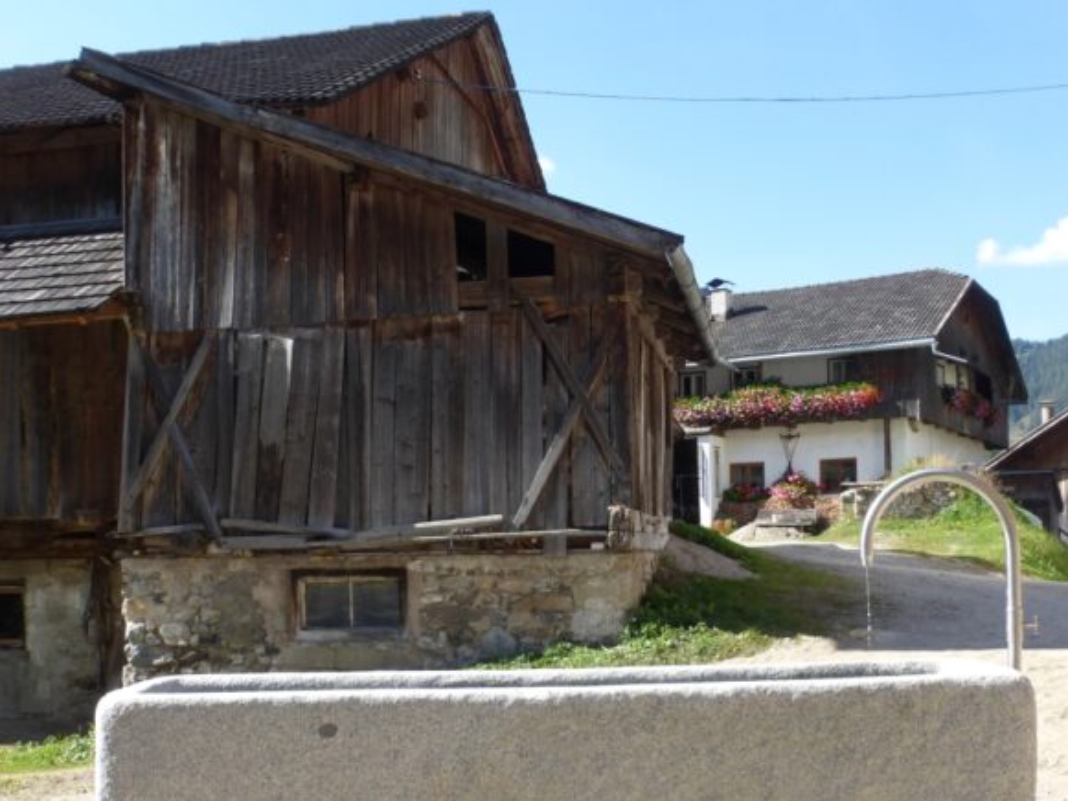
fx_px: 1265
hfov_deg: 45.8
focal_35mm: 41
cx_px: 544
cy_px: 513
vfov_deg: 34.9
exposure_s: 1/400
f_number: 4
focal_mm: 5.4
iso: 100
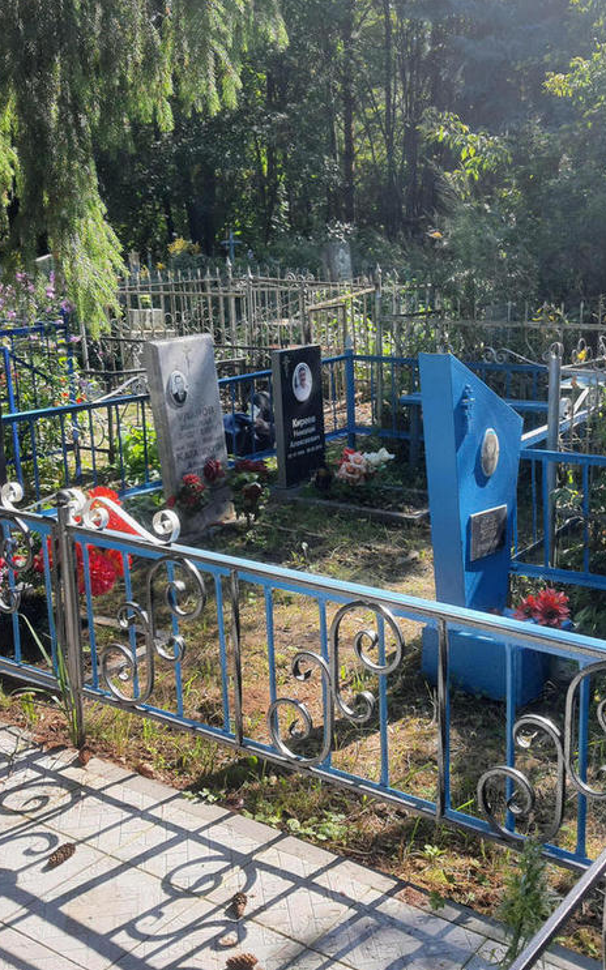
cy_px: 488
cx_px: 402
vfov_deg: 51.6
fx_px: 1005
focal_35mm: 38
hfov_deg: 33.3
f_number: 1.7
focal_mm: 4.32
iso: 50
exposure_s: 1/1156
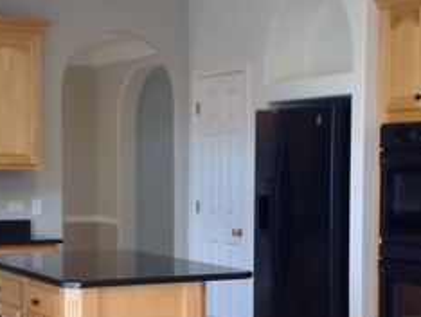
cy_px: 227
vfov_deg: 16.4
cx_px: 232
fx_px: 1096
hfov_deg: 21.7
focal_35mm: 90
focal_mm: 3.3
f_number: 2.4
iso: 40
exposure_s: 1/24
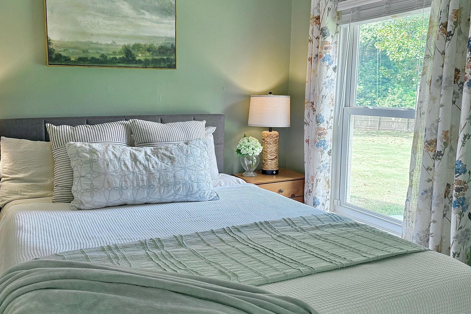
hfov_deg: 58.4
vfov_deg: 41.1
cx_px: 196
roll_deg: -0.3
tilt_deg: -6.6
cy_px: 143
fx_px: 419
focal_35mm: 32
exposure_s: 1/240
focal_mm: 6.76
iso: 160
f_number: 1.78
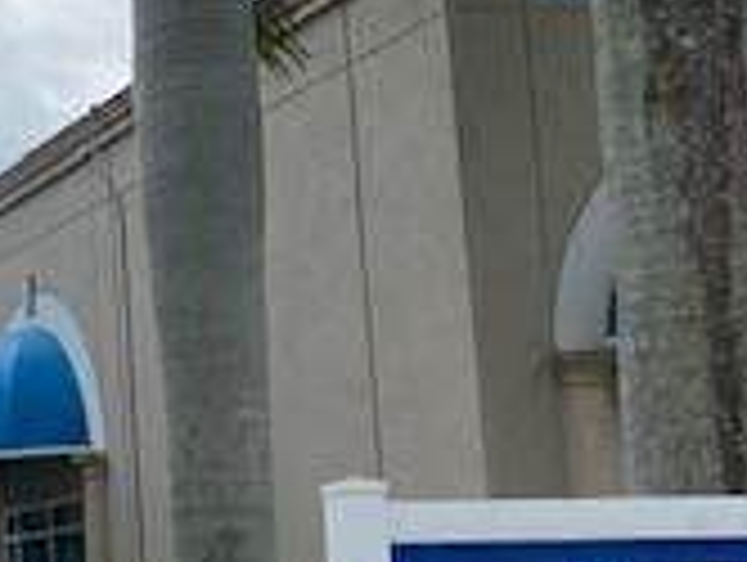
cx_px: -518
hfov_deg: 16.9
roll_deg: +0.9
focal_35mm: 100
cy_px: 342
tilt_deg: +8.0
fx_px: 2161
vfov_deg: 14.8
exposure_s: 1/5747
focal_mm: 4.25
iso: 32
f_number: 1.8
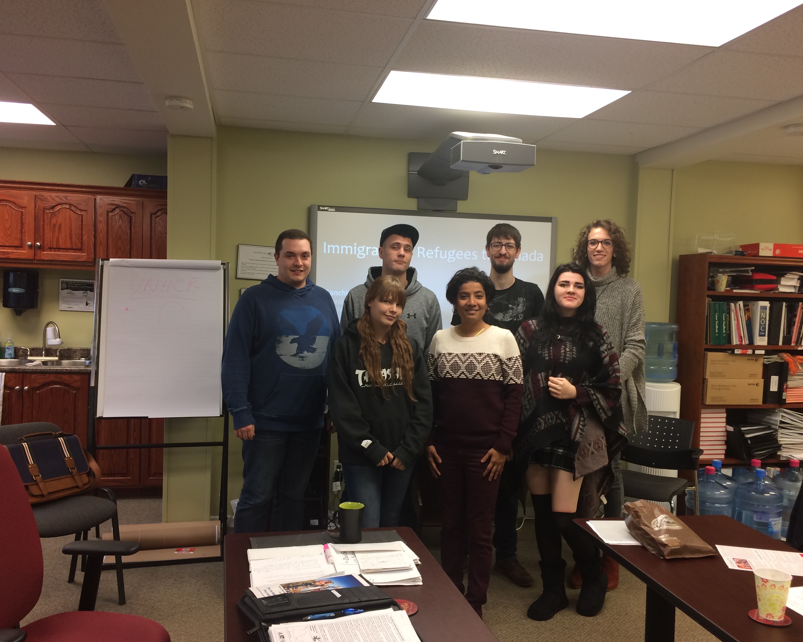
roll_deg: -1.8
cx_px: 409
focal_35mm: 31
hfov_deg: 57.2
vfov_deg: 47.1
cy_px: 329
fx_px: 737
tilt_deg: -4.3
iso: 50
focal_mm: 4.15
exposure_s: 1/30
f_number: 2.2
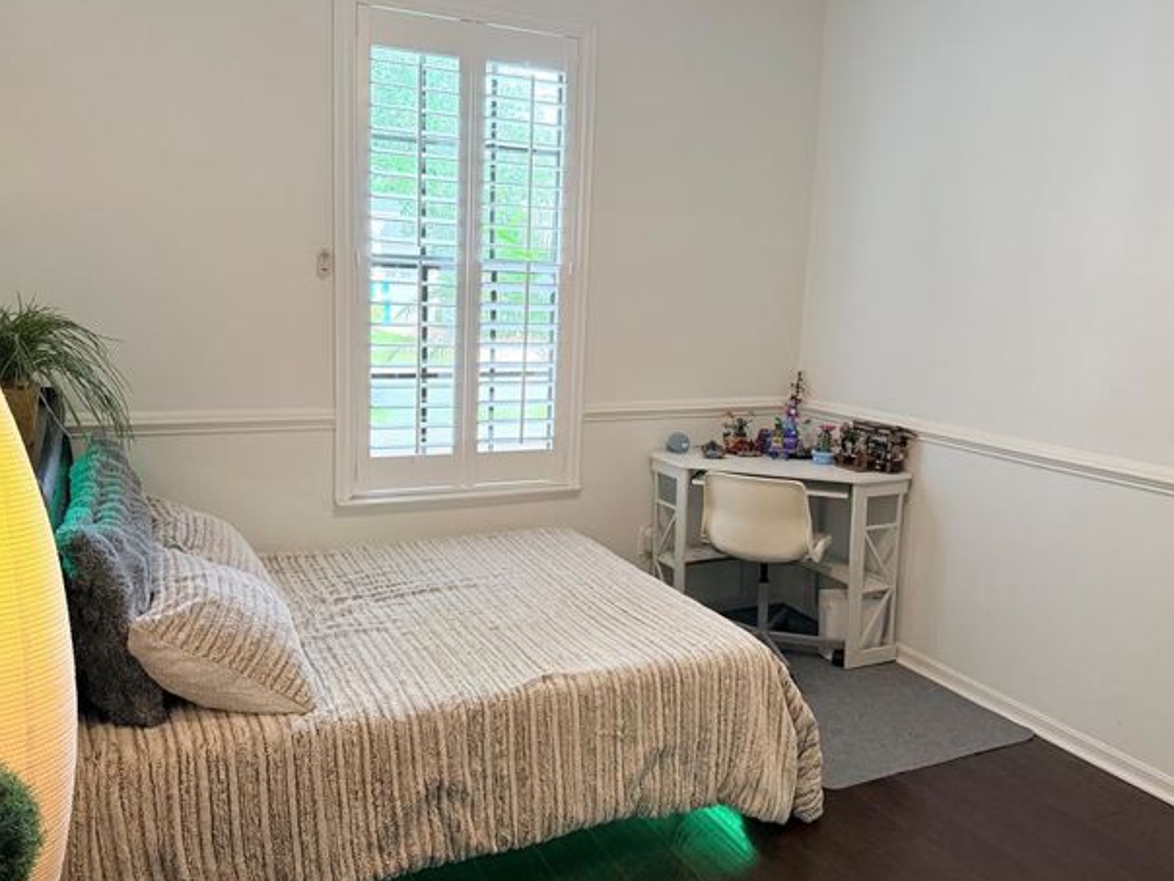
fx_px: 950
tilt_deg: -8.2
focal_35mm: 28
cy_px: 414
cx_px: 586
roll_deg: -1.2
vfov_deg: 49.7
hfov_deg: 63.4
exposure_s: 1/120
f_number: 1.78
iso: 320
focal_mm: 6.76
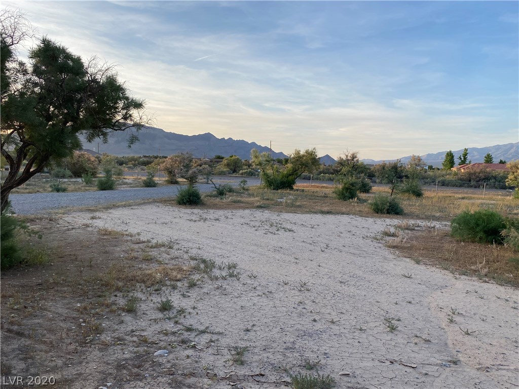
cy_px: 194
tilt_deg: -4.3
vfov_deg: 53.1
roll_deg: -1.6
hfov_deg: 67.3
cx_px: 260
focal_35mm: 26
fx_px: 390
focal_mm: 4.25
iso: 32
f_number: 1.8
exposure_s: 1/891
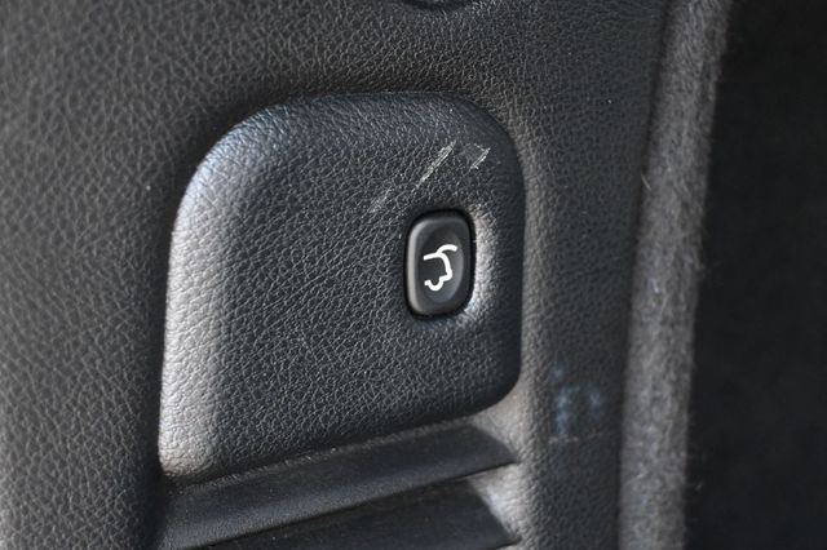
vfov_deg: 25.0
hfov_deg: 36.9
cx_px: 414
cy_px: 275
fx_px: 1240
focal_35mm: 54
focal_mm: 36
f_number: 5.3
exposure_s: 1/100
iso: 3200
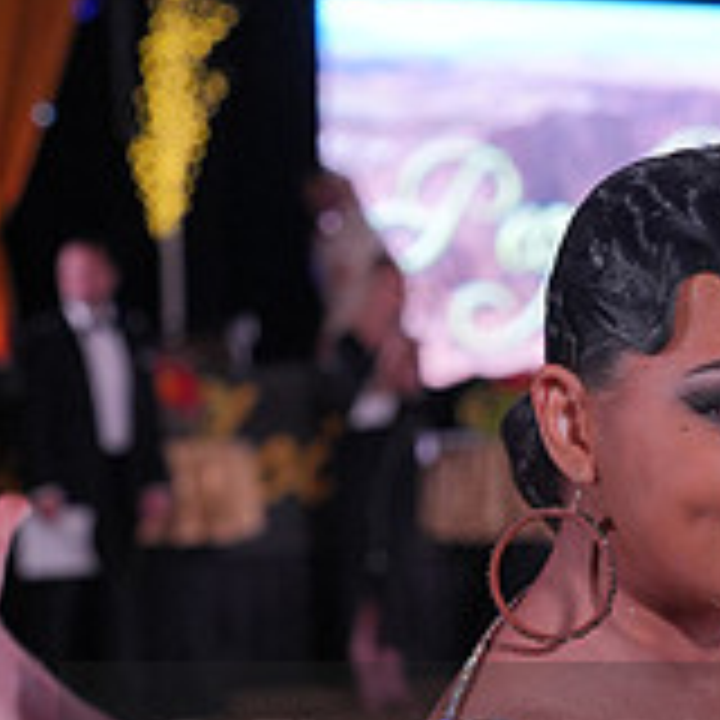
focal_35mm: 154
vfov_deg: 11.2
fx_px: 3624
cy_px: 814
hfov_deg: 11.3
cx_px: 682
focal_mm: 50
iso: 1600
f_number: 4
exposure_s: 1/400
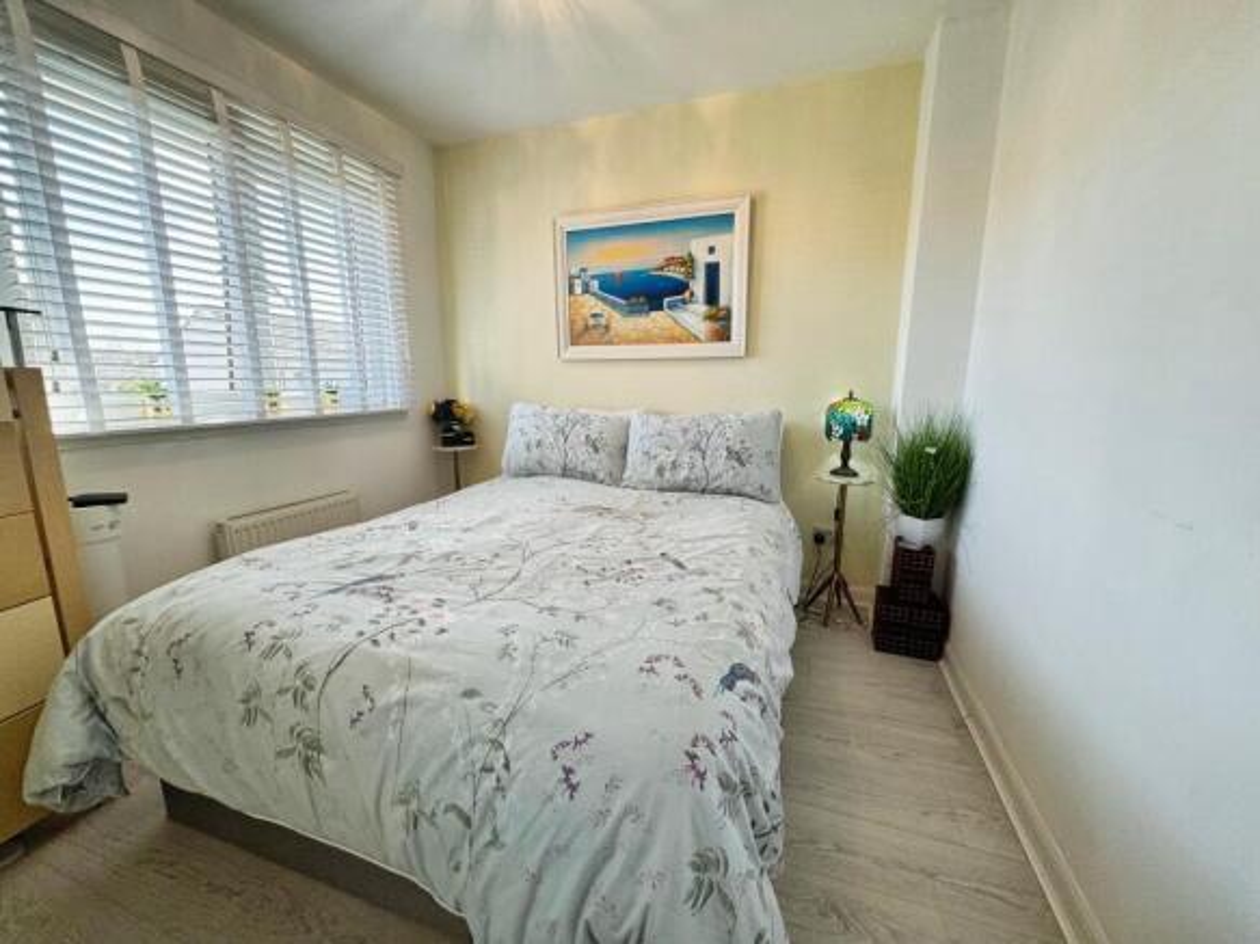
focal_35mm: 14
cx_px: 630
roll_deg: +0.7
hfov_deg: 102.1
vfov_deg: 85.7
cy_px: 472
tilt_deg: -10.6
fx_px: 509
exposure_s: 1/100
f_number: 2.2
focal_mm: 2.22
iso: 100
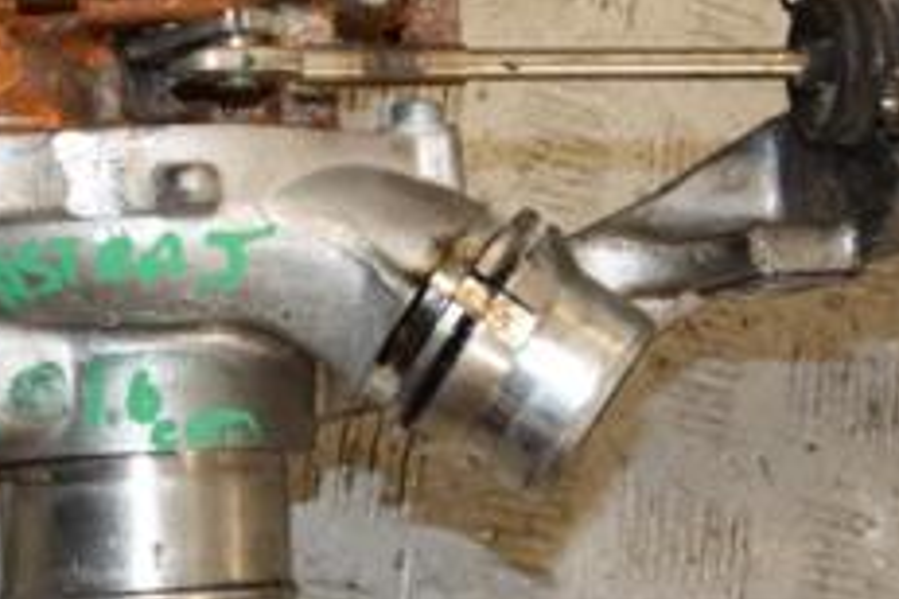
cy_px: 144
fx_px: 2922
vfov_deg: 11.7
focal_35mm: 117
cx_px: 483
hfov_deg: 17.5
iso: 800
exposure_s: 1/200
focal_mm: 30
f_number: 8
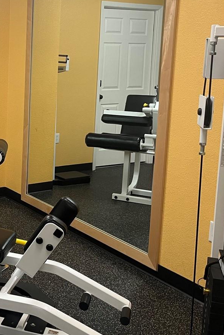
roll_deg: +0.0
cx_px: -16
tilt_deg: -8.0
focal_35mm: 49
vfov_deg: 40.1
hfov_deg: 25.7
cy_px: 126
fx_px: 457
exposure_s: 1/60
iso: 160
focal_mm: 5.1
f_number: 1.6
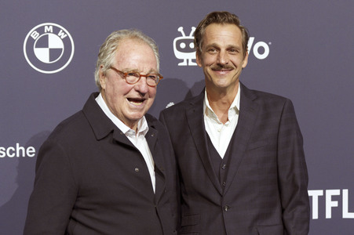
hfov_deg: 25.7
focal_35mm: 79
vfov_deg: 17.2
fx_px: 776
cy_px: 118
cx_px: 177
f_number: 2.8
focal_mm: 79
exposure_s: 1/400
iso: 800
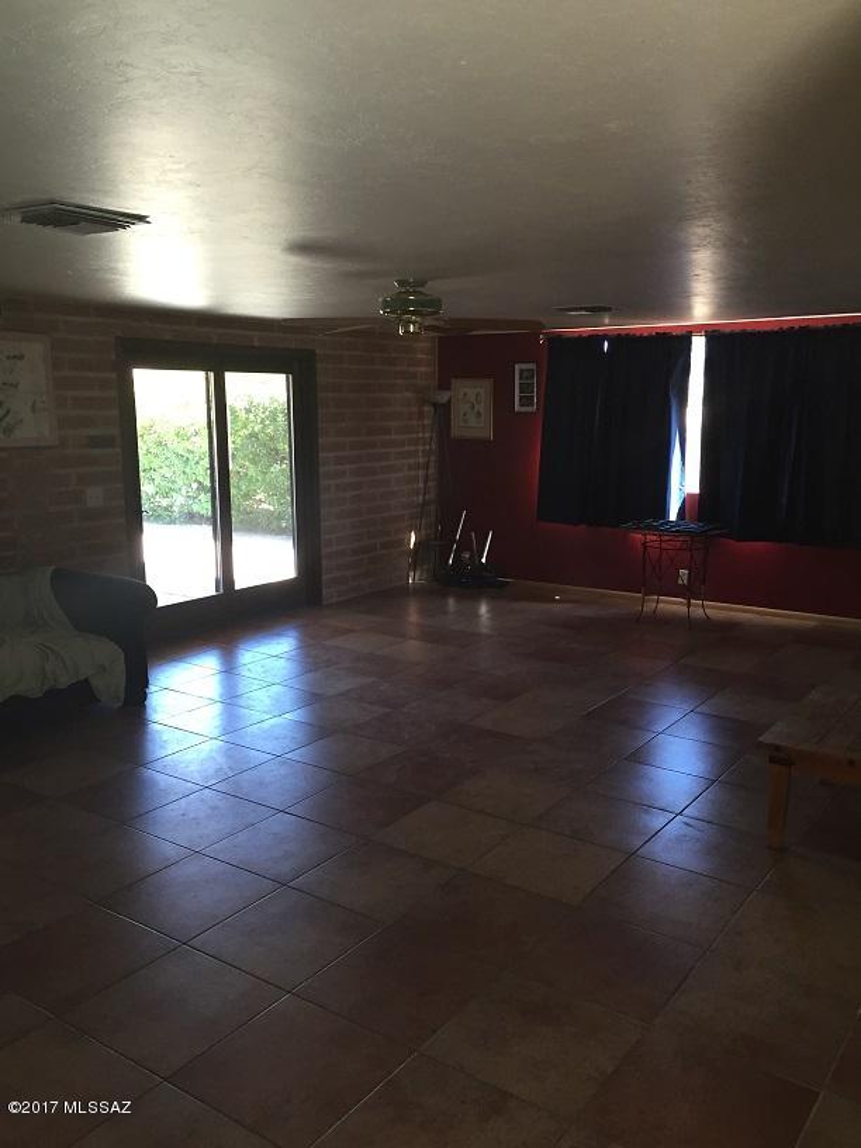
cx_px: 430
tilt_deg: -10.5
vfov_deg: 61.7
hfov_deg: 48.2
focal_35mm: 29
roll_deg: -1.0
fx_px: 962
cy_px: 574
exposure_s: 1/30
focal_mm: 4.15
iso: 50
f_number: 2.2
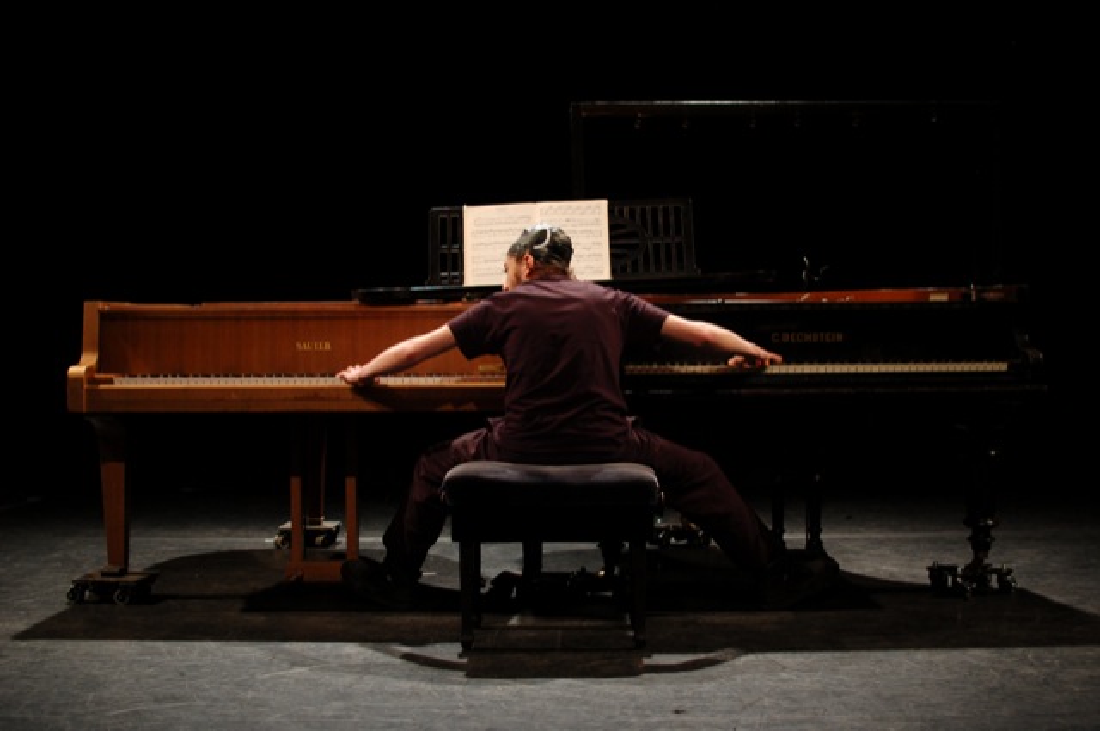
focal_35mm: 52
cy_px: 366
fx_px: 1602
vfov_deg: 25.7
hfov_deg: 37.9
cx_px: 550
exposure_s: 1/30
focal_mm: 35
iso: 400
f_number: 2.8
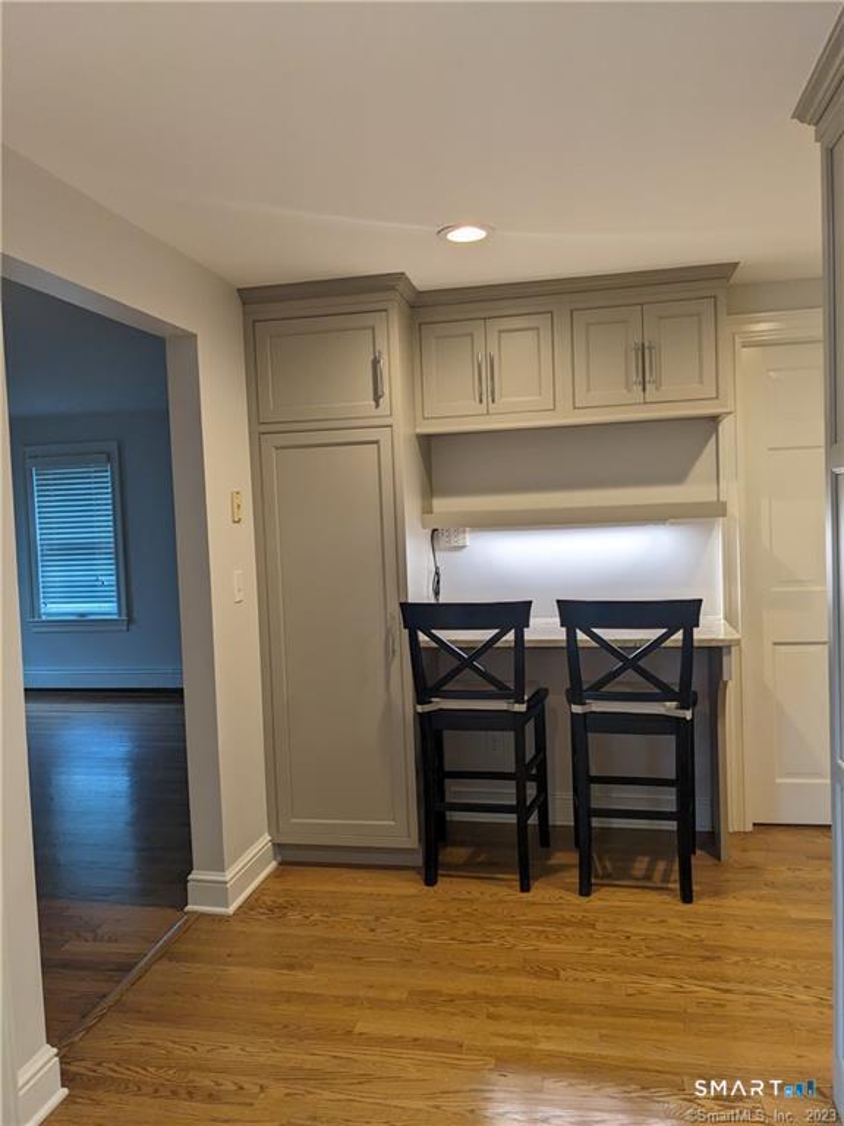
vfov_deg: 65.3
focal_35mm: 27
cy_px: 563
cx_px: 422
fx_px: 878
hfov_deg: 51.4
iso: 72
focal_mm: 4.38
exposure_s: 1/120
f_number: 1.73
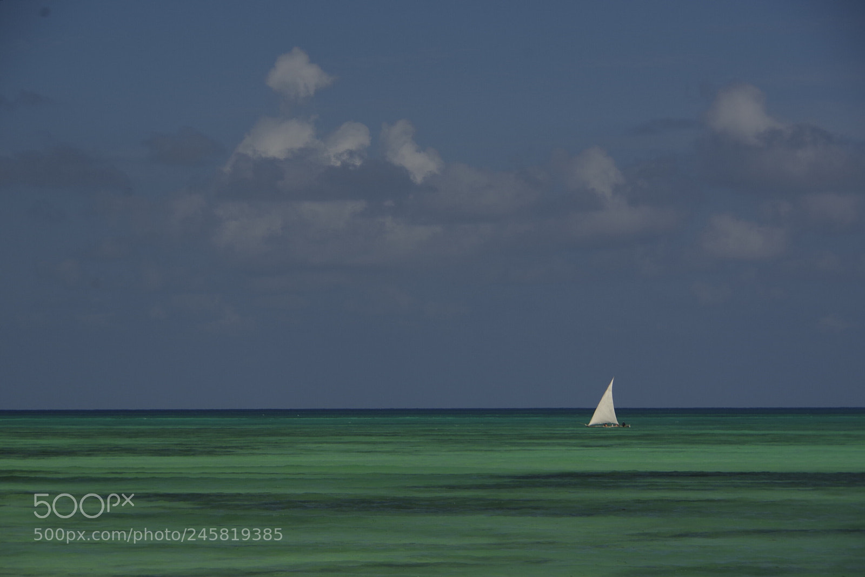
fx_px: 4133
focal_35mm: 172
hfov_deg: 11.9
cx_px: 432
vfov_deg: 8.0
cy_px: 288
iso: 125
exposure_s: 1/320
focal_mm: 115
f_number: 9
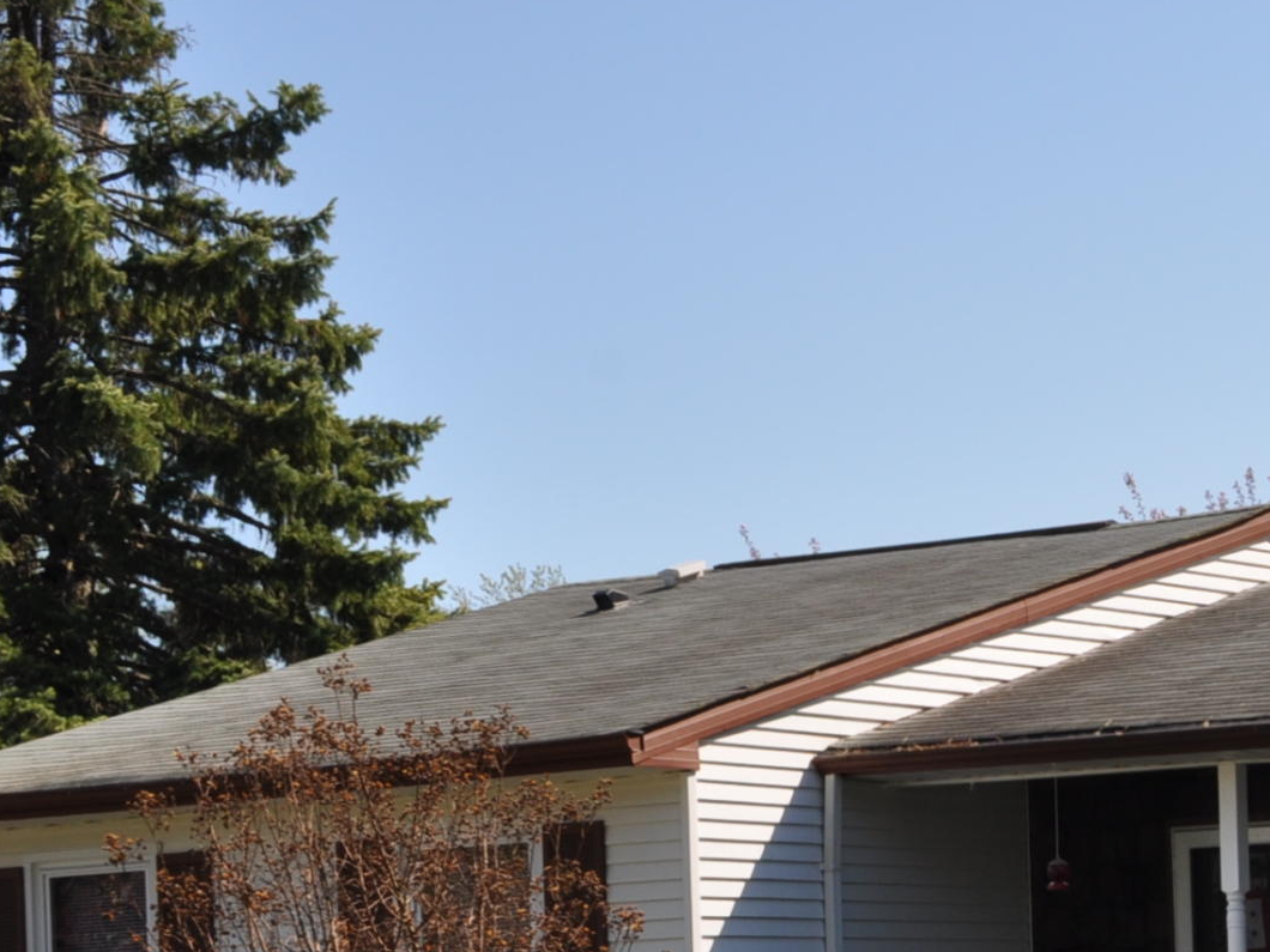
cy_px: 1015
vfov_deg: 13.7
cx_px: 1561
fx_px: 3889
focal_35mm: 106
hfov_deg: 17.6
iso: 200
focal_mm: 26
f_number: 11
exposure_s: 1/200
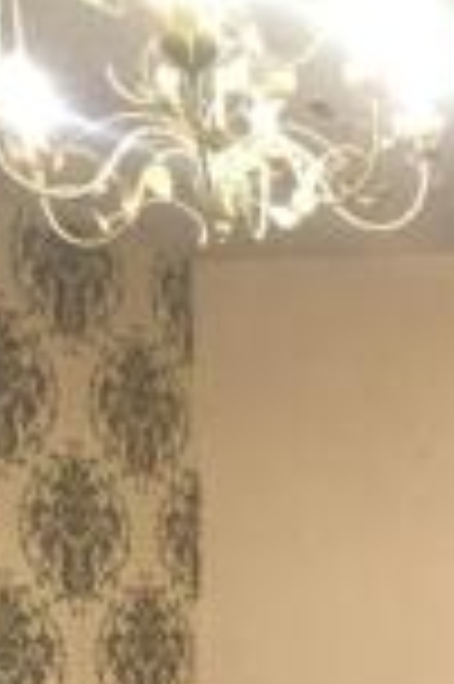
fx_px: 1649
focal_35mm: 87
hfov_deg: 14.6
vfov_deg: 21.9
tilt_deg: -6.5
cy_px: 794
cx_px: 670
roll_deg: -0.3
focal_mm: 4.15
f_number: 2.2
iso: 250
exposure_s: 1/25
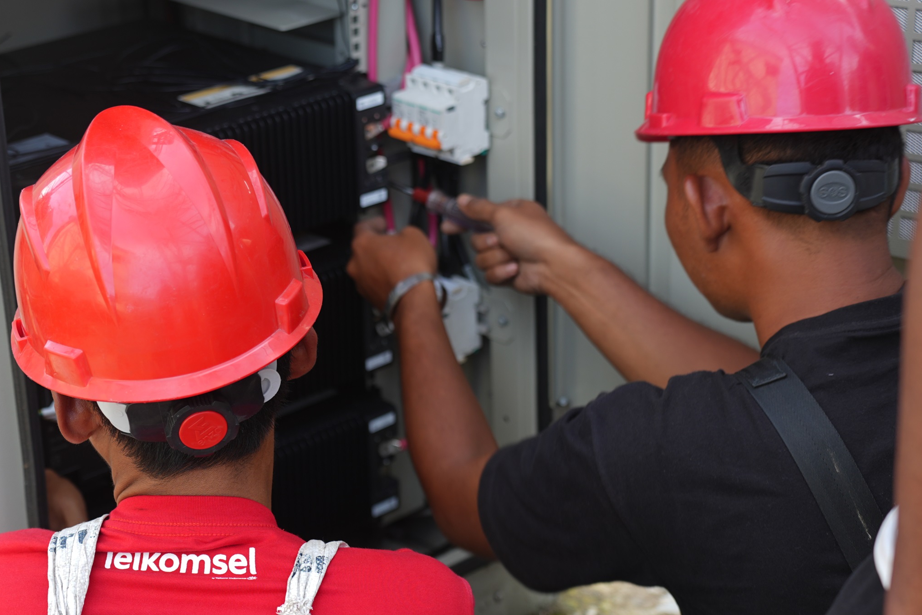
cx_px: 368
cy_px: 350
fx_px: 2023
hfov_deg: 25.6
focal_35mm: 79
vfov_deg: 17.3
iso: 80
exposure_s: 1/100
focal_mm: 43
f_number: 3.2
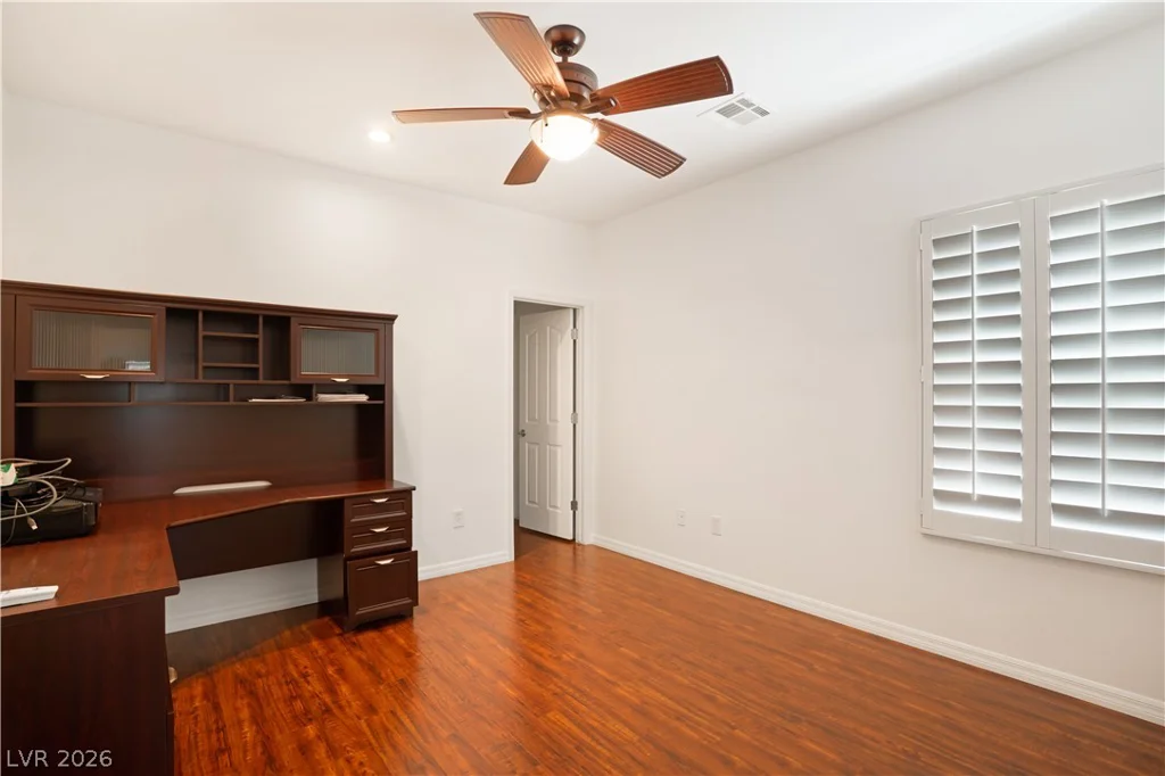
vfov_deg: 73.7
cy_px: 388
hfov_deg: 96.8
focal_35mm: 16
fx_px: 518
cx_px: 582
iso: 500
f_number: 10
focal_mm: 16
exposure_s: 1/5
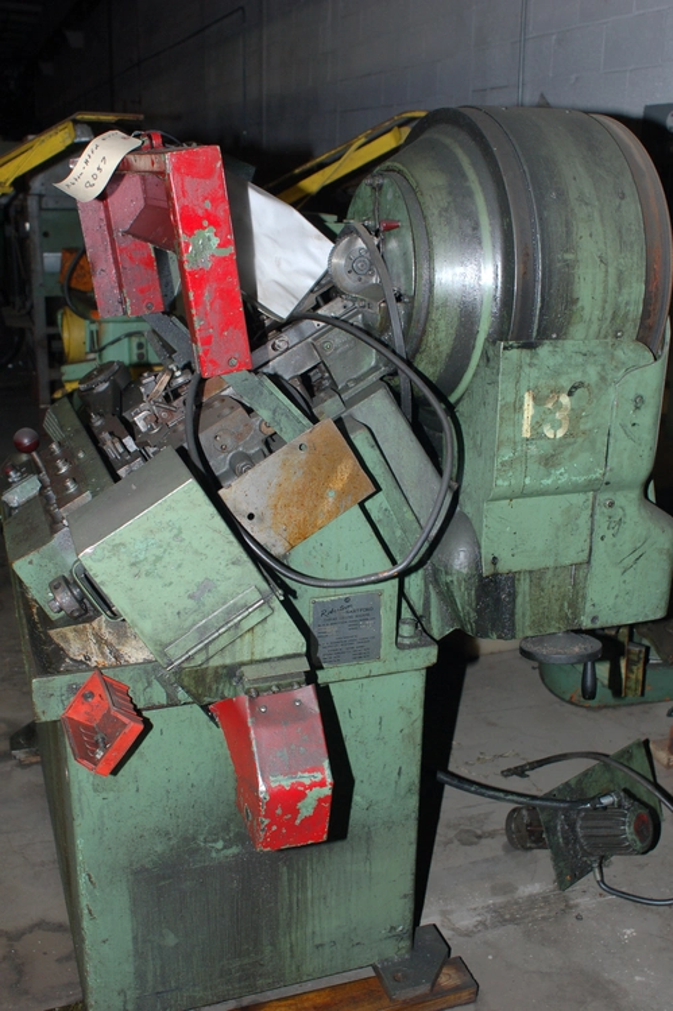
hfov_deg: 36.8
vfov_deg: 53.2
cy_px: 506
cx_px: 336
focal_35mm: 36
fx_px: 1011
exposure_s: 1/60
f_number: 4
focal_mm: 24
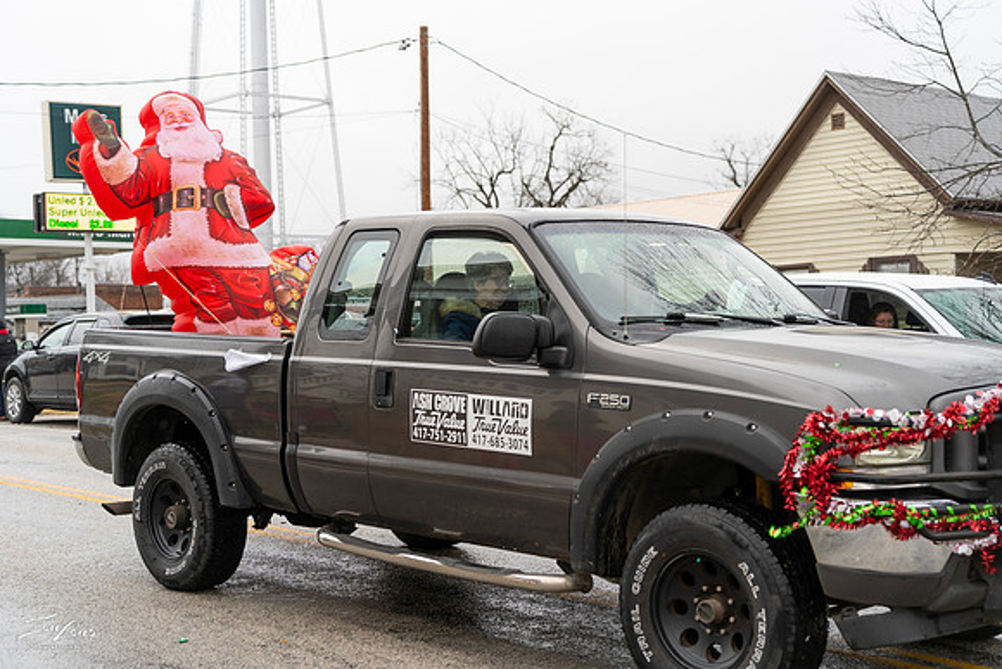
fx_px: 1400
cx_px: 501
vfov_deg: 26.9
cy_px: 334
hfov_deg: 39.4
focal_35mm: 50
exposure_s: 1/640
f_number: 2.8
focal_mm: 47
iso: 250
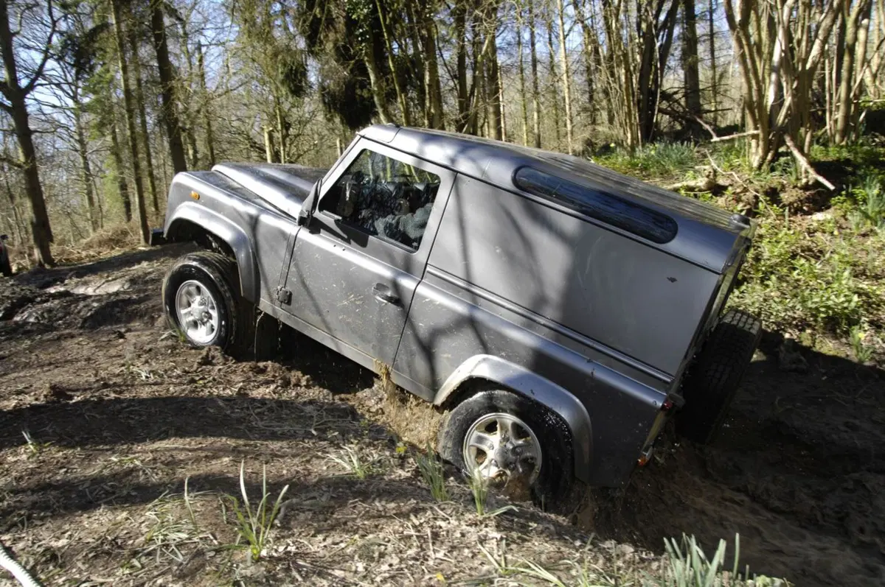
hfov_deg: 67.4
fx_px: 663
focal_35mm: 27
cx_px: 442
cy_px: 294
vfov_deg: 47.8
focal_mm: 18
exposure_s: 1/125
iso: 250
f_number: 7.1
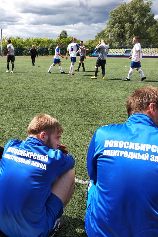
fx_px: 243
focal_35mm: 37
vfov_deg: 51.9
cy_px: 116
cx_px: 28
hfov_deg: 34.7
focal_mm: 3.81
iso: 100
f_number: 2.2
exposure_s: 1/676
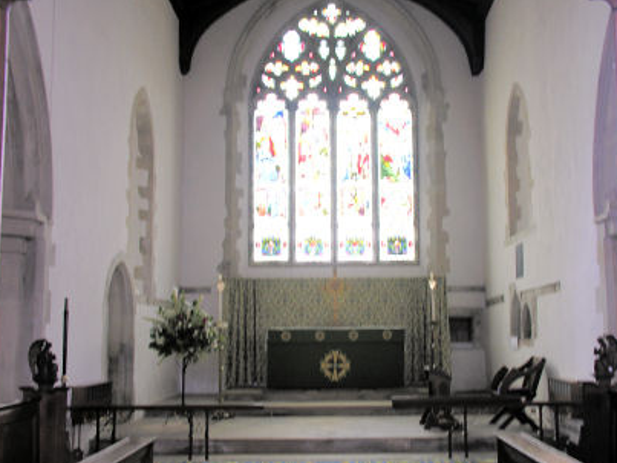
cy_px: 260
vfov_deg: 35.9
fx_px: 713
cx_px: 331
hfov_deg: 46.8
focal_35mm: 40
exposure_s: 1/3.5
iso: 69
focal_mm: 8.9
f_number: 2.8
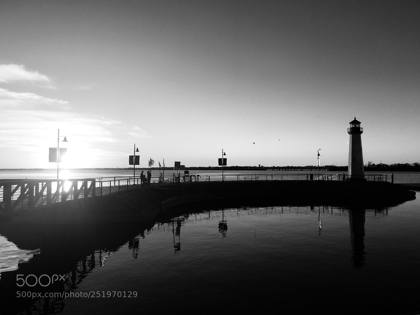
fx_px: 352
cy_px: 158
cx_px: 210
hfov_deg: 61.7
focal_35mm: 29
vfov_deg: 48.2
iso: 25
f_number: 2.2
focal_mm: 4.15
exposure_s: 1/1083
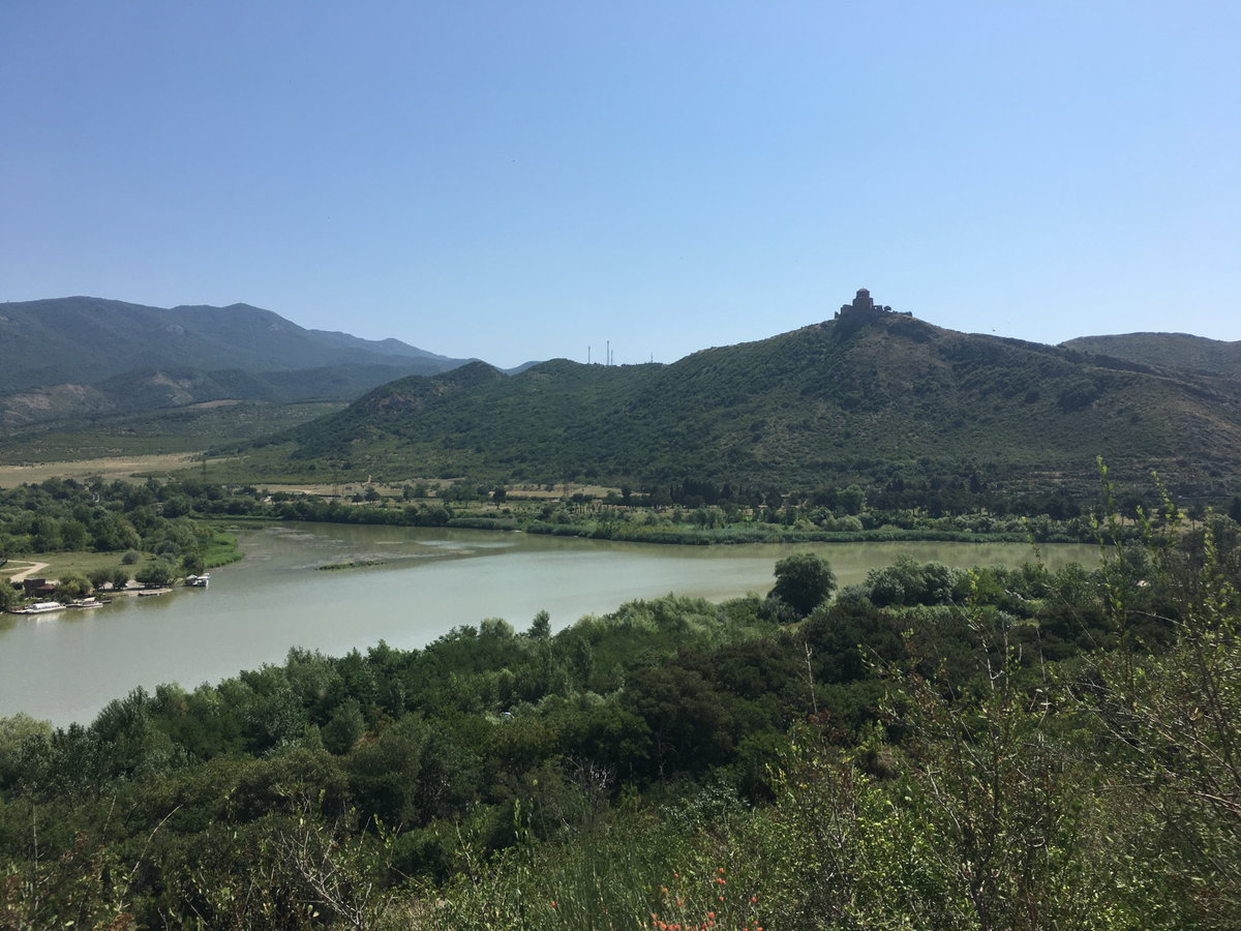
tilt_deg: +1.8
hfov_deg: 61.7
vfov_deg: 48.2
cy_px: 466
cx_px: 620
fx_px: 1040
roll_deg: -0.6
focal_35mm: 29
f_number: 2.2
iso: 25
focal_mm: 4.15
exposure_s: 1/1876
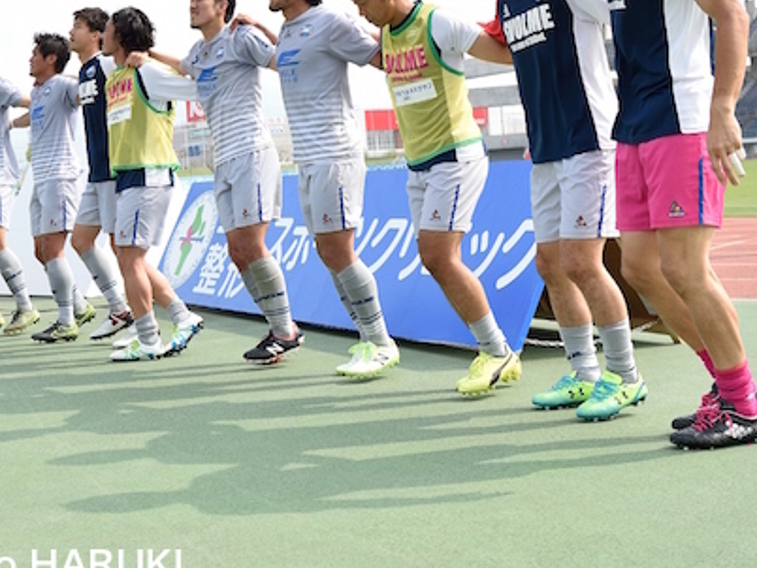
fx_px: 1422
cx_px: 158
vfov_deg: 22.2
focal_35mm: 65
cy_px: 88
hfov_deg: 29.2
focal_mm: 34
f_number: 4
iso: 200
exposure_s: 1/1000
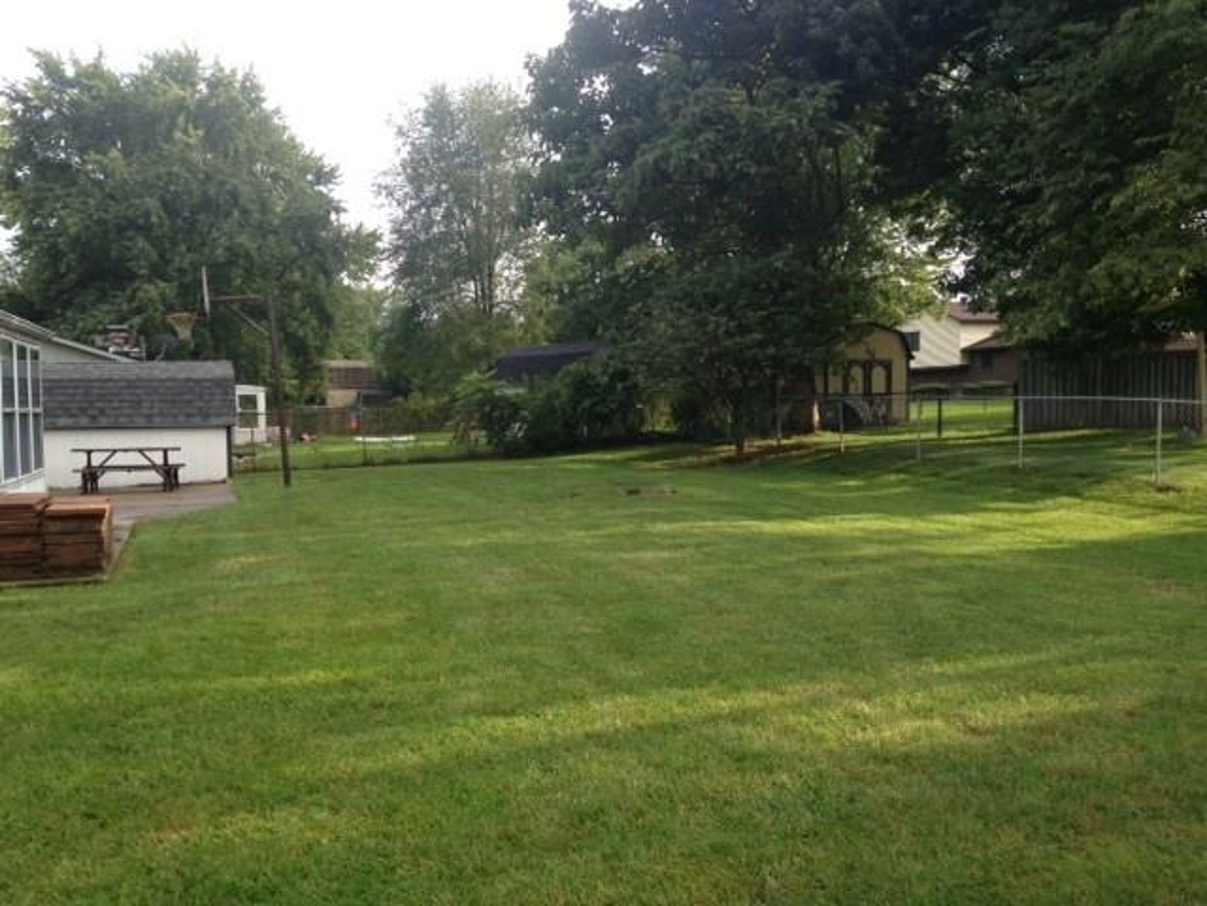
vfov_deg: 42.9
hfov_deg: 55.4
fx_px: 1151
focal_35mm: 33
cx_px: 604
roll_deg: +1.6
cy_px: 453
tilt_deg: -3.6
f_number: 2.4
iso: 50
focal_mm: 4.12
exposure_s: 1/272
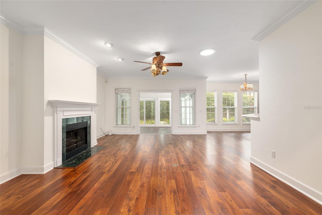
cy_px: 108
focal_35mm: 14
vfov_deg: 81.2
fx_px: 125
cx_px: 161
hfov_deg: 104.3
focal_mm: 14
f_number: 7.1
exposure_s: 1/4
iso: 200
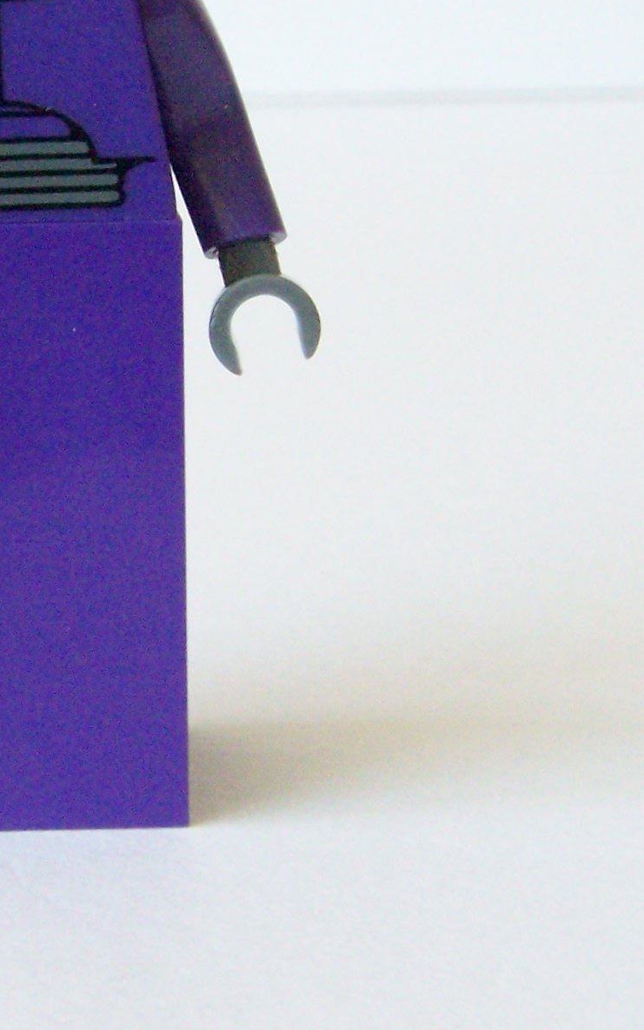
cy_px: 341
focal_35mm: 99
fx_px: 2781
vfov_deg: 20.9
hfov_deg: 13.1
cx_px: 34
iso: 400
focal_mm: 7.1
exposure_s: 1/90
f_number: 5
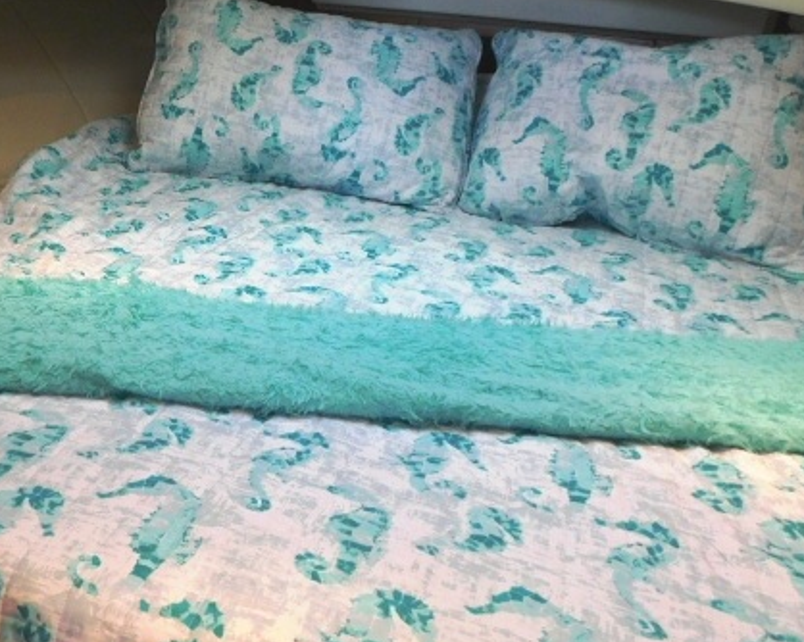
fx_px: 1023
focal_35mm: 43
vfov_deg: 34.8
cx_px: 140
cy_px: 259
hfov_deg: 40.8
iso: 250
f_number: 3
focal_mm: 4
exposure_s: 1/30
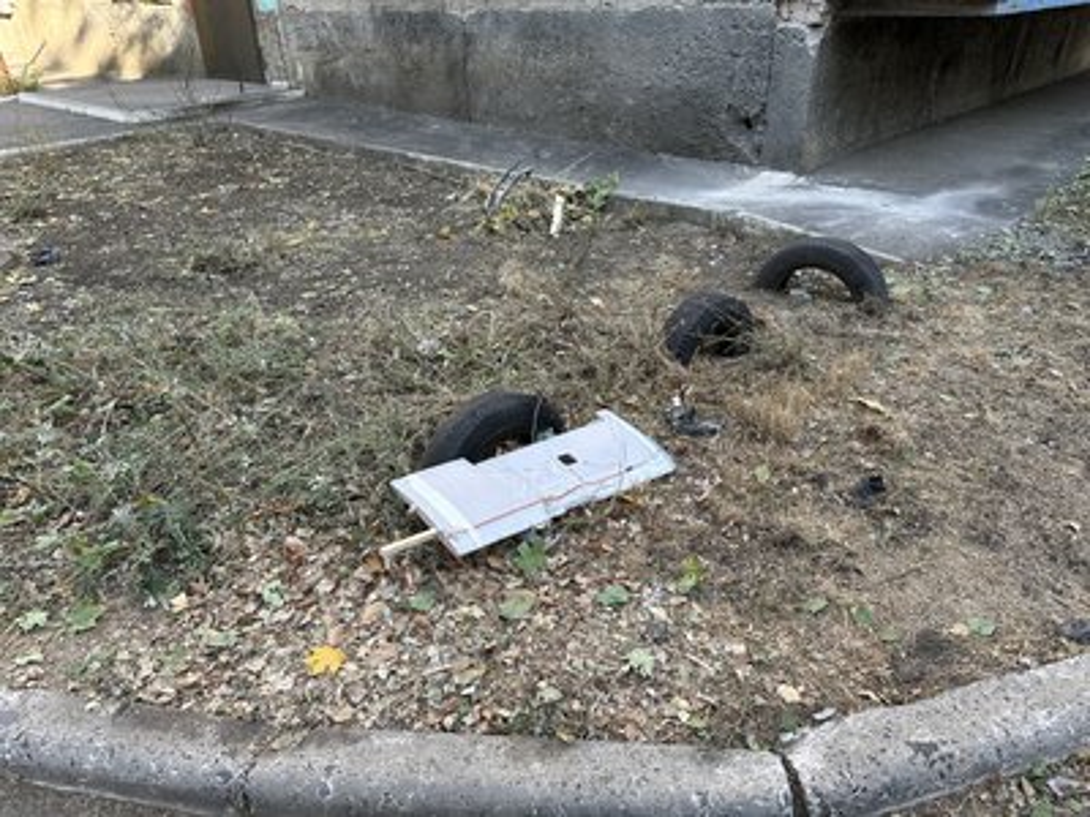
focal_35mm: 24
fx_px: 756
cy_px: 408
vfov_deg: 56.8
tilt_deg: -29.3
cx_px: 545
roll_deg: +1.5
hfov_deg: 71.6
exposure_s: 1/251
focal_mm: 6.86
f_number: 1.78
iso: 80
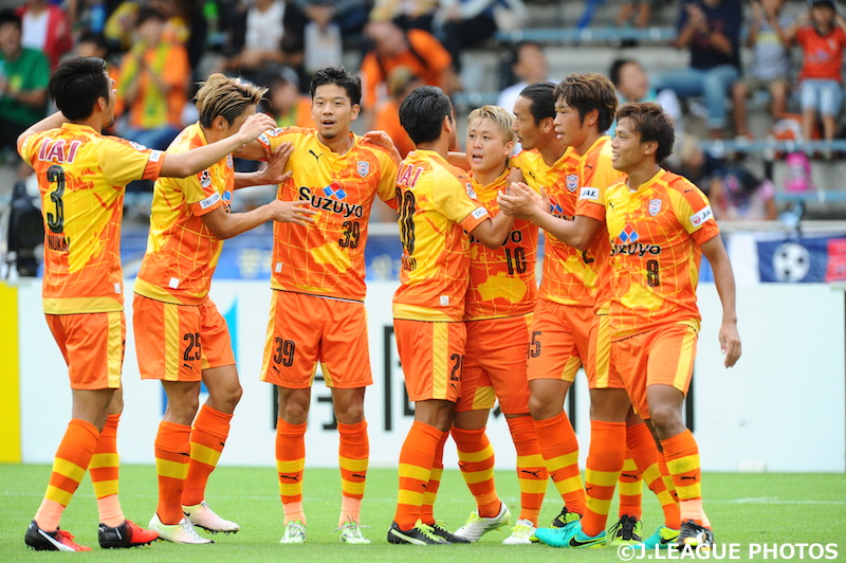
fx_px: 12914
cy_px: 282
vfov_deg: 2.5
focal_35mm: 550
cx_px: 423
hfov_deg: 3.8
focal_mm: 550
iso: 5000
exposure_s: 1/2500
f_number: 4.5
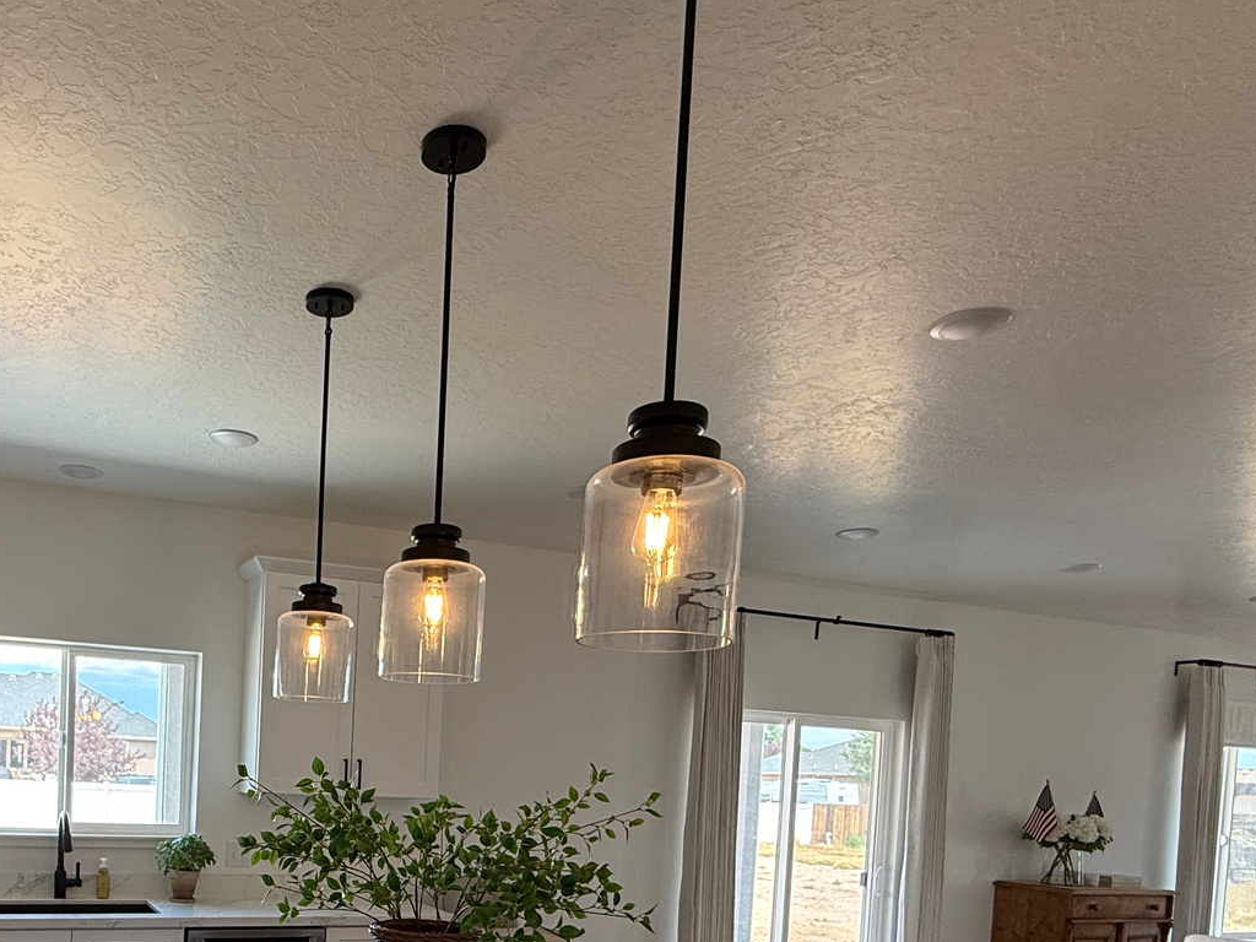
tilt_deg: -1.8
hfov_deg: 60.1
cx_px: 320
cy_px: 821
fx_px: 1016
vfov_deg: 45.7
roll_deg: -2.1
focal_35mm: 28
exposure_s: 1/120
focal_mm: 2.22
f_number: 2.2
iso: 64
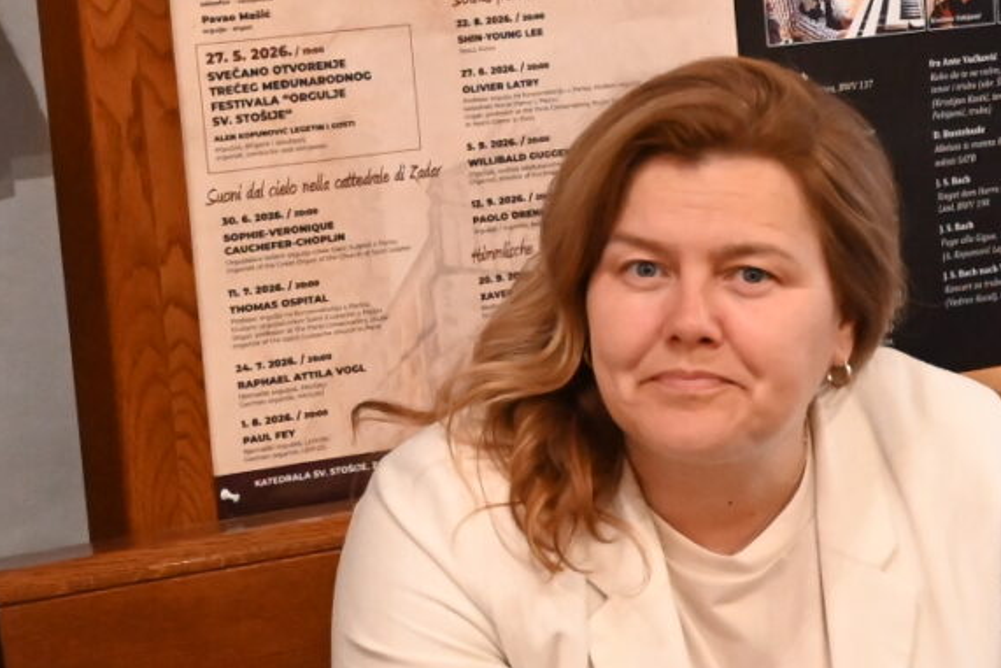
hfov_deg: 10.5
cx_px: 2155
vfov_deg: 7.8
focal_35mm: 175
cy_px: 597
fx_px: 4867
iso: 5600
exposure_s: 1/40
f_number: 4
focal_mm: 39
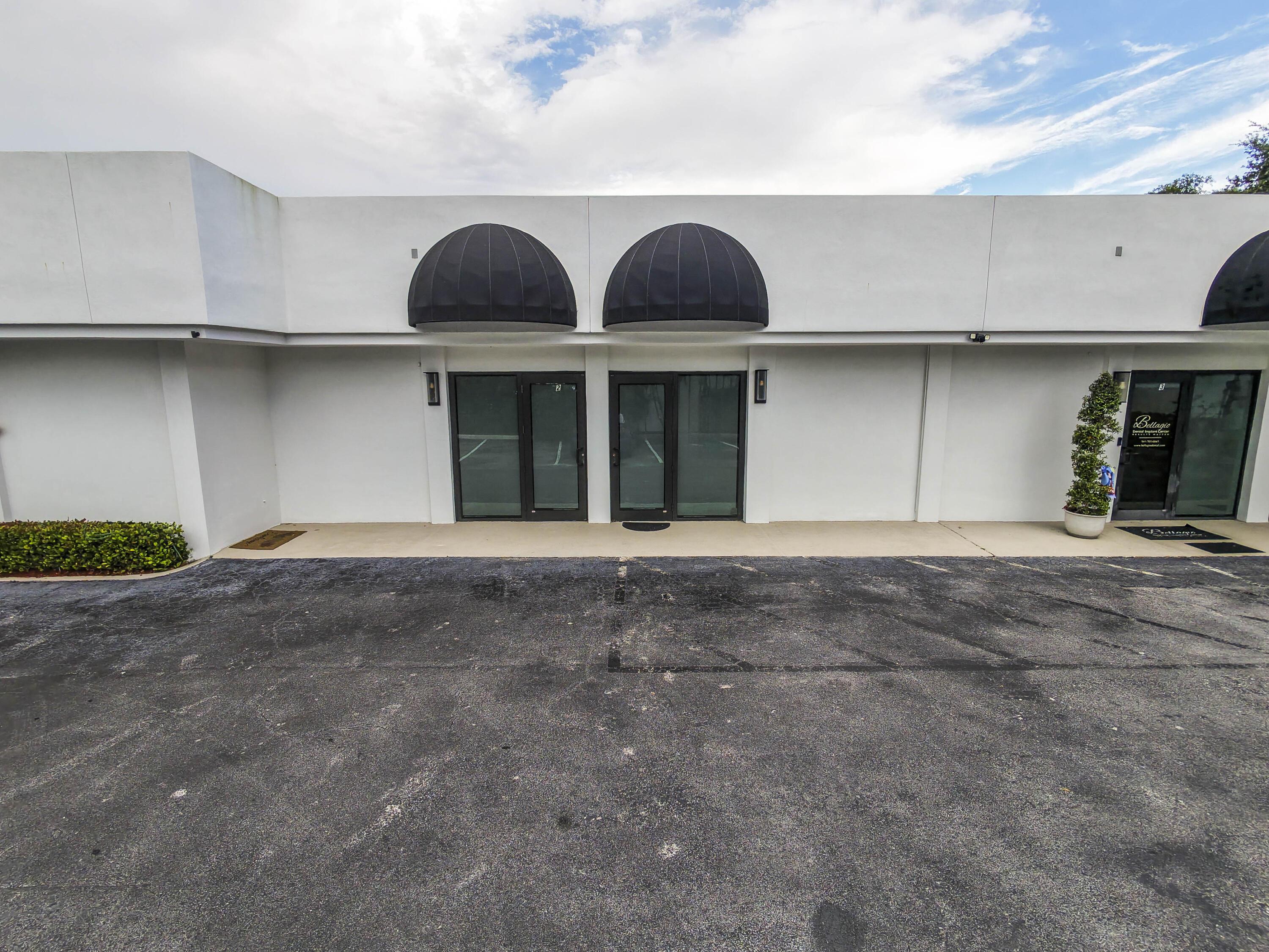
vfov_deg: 78.1
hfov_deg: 94.5
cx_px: 634
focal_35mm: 16
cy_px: 476
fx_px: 587
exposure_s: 1/320
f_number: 2.2
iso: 100
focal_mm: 3.05
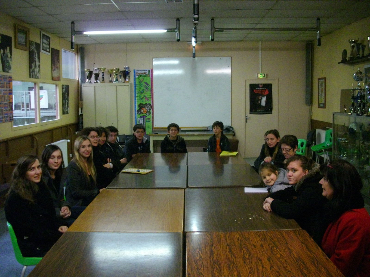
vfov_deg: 38.7
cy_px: 138
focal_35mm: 37
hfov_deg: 50.1
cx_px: 185
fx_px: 395
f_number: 2.8
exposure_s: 1/50
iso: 566
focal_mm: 6.2
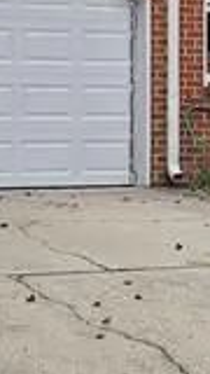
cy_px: 96
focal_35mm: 160
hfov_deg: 7.5
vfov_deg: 13.4
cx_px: 236
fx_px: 1584
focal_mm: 6.3
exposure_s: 1/472
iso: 10
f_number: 1.7
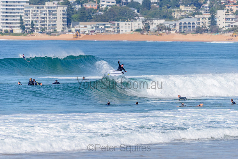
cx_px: 119
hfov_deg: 4.1
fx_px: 3306
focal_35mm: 500
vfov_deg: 2.8
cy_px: 80
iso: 110
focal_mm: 500
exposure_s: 1/2000
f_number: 5.6
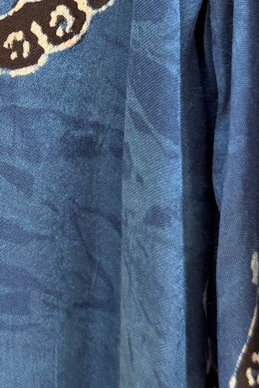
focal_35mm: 113
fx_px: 1219
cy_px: 92
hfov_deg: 11.5
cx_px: -145
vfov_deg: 18.0
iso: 80
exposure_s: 1/265
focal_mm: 6.76
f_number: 1.78
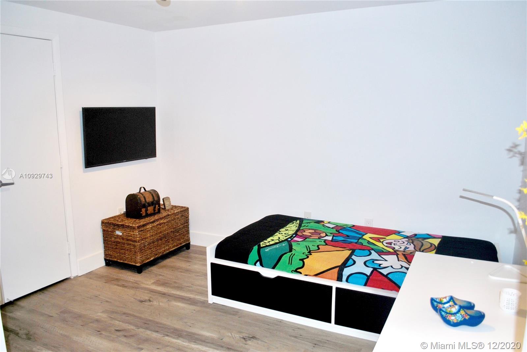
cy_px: 176
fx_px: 396
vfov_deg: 48.0
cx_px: 264
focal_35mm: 27
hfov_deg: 67.3
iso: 200
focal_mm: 18
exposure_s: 1/60
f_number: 3.5
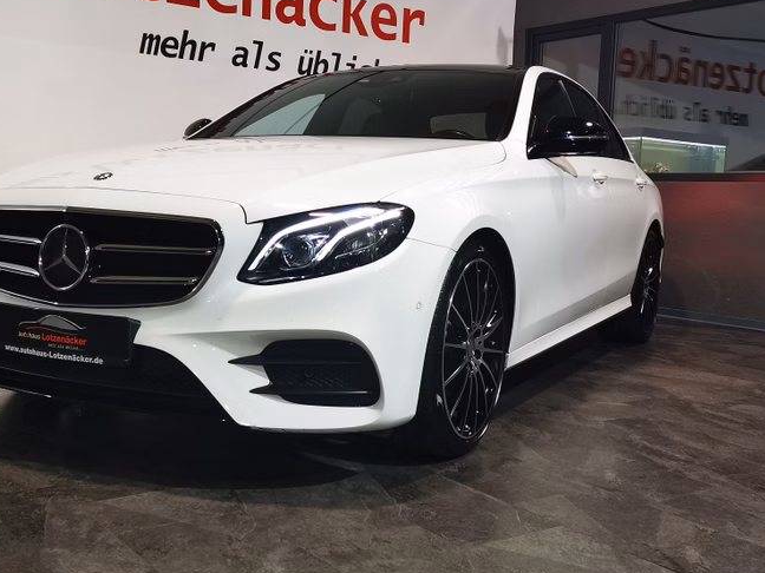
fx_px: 928
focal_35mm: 42
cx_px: 305
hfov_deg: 44.6
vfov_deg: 34.3
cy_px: 261
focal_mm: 5.58
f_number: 1.8
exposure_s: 1/100
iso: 200
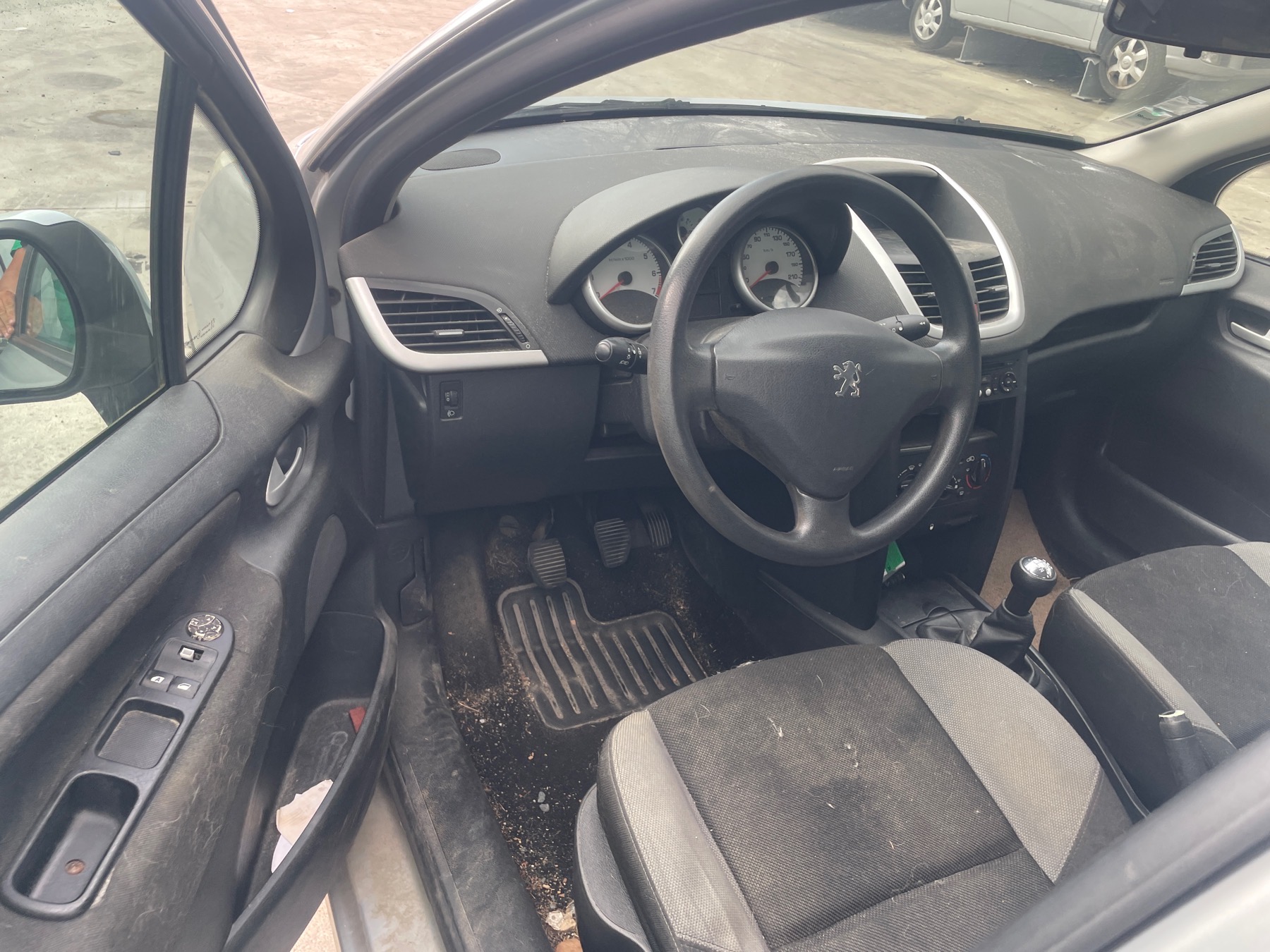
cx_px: 635
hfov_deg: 67.3
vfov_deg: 53.1
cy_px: 476
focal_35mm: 26
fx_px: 954
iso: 32
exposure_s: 1/183
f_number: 1.6
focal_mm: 4.2
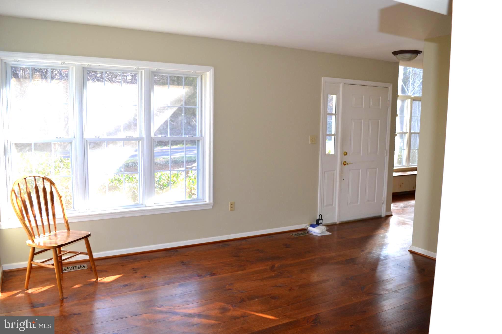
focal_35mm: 27
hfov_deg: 67.4
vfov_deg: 47.9
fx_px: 376
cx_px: 251
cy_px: 167
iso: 400
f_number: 4
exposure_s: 1/100
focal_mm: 18
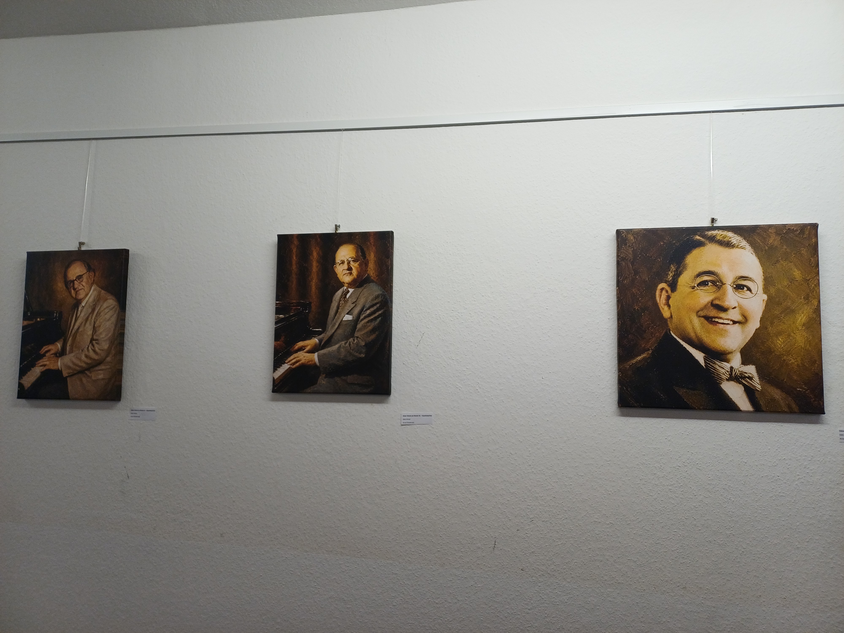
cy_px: 316
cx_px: 422
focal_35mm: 25
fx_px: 610
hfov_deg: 69.4
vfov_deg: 54.9
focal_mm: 4.65
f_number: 1.8
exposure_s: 1/50
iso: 80
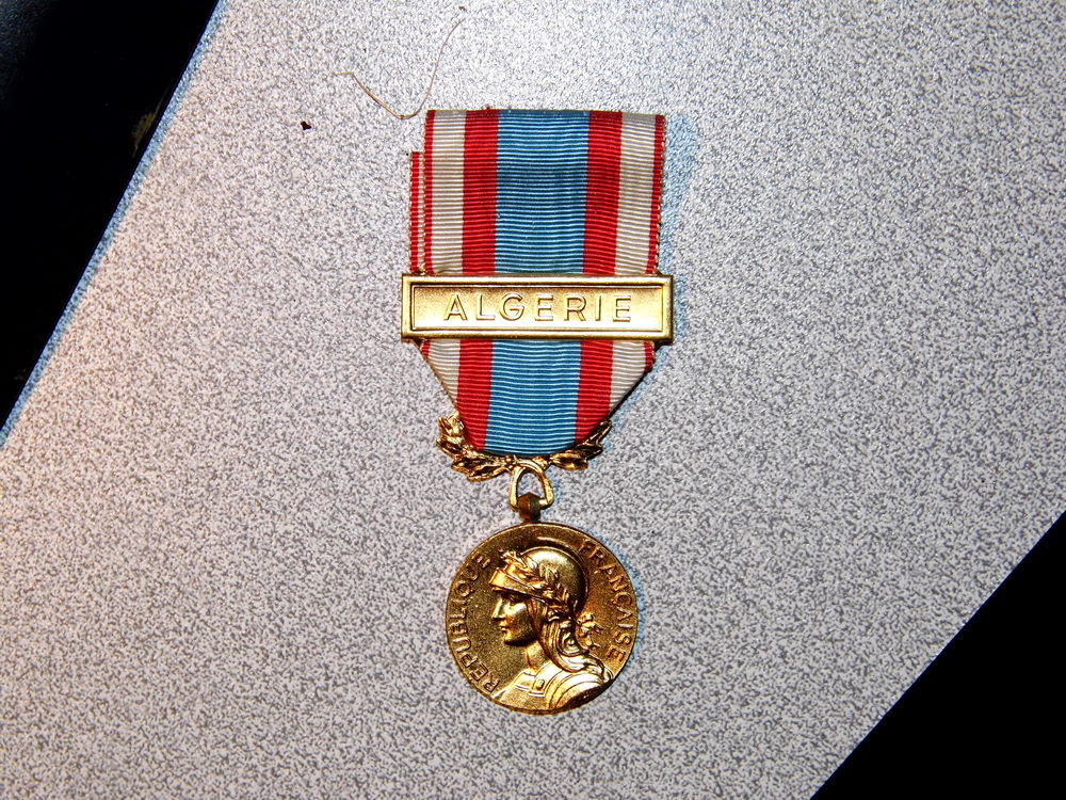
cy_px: 400
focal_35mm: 81
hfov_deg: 24.1
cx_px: 533
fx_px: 2494
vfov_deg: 18.2
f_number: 4.2
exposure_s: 1/60
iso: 100
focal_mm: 14.6
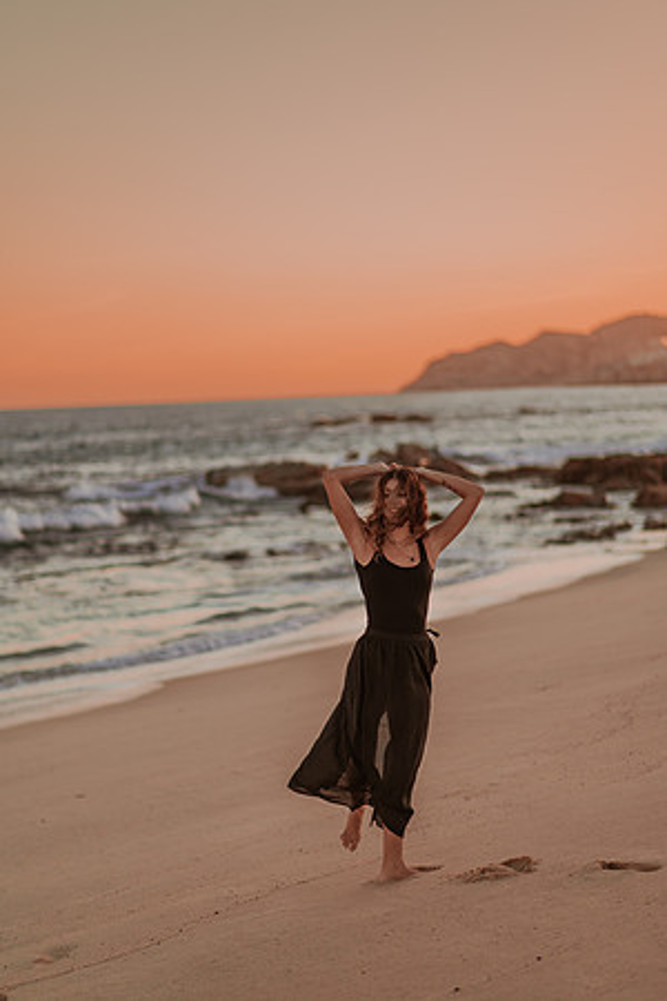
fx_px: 1612
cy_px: 500
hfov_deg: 23.4
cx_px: 334
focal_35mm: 58
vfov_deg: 34.5
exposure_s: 1/800
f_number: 1.4
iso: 100
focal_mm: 58
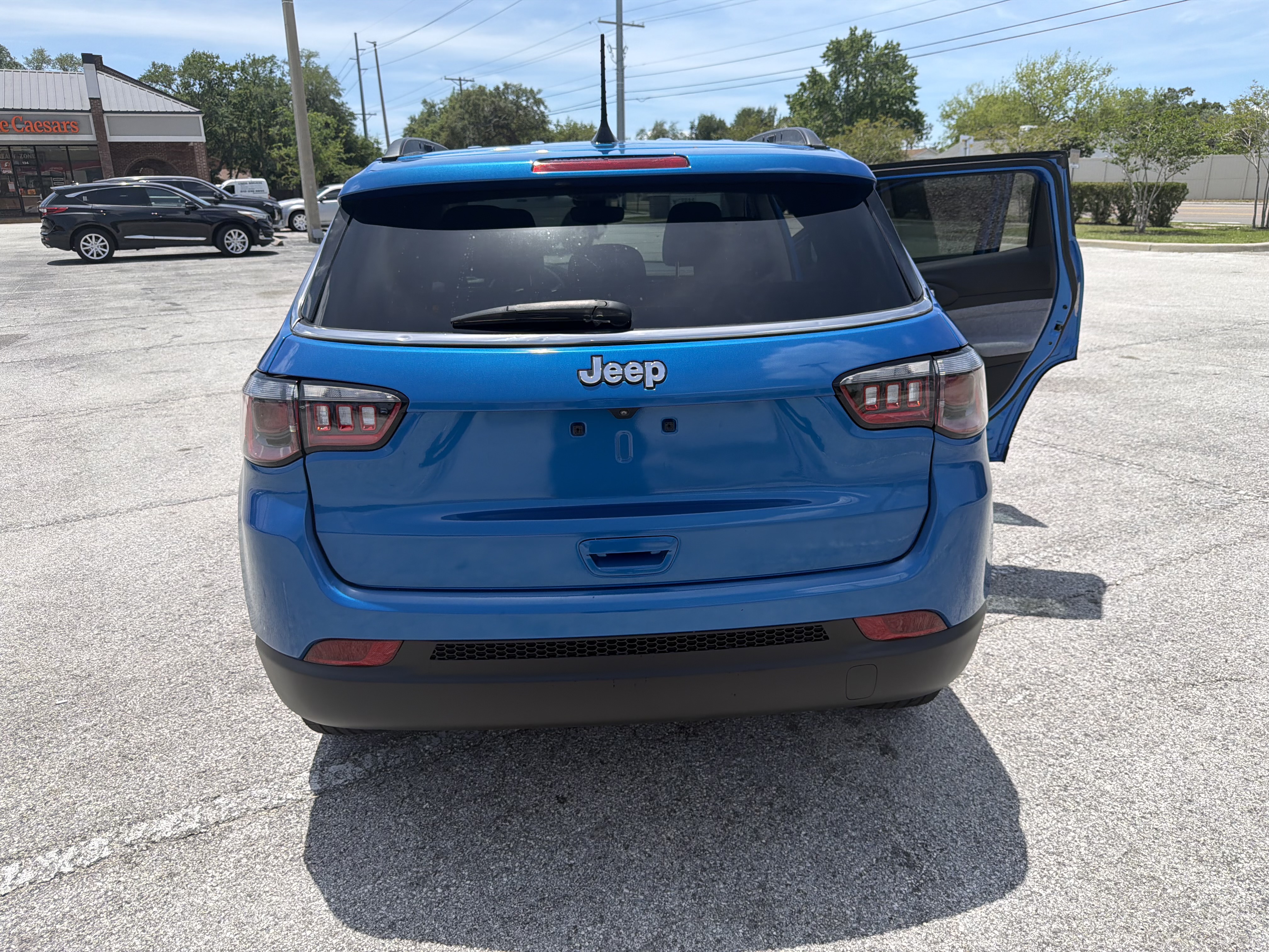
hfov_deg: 71.6
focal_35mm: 24
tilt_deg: -17.9
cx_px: 634
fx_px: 880
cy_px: 476
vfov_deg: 56.8
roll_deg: +1.7
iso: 80
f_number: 1.78
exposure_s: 1/4167
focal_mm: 6.76
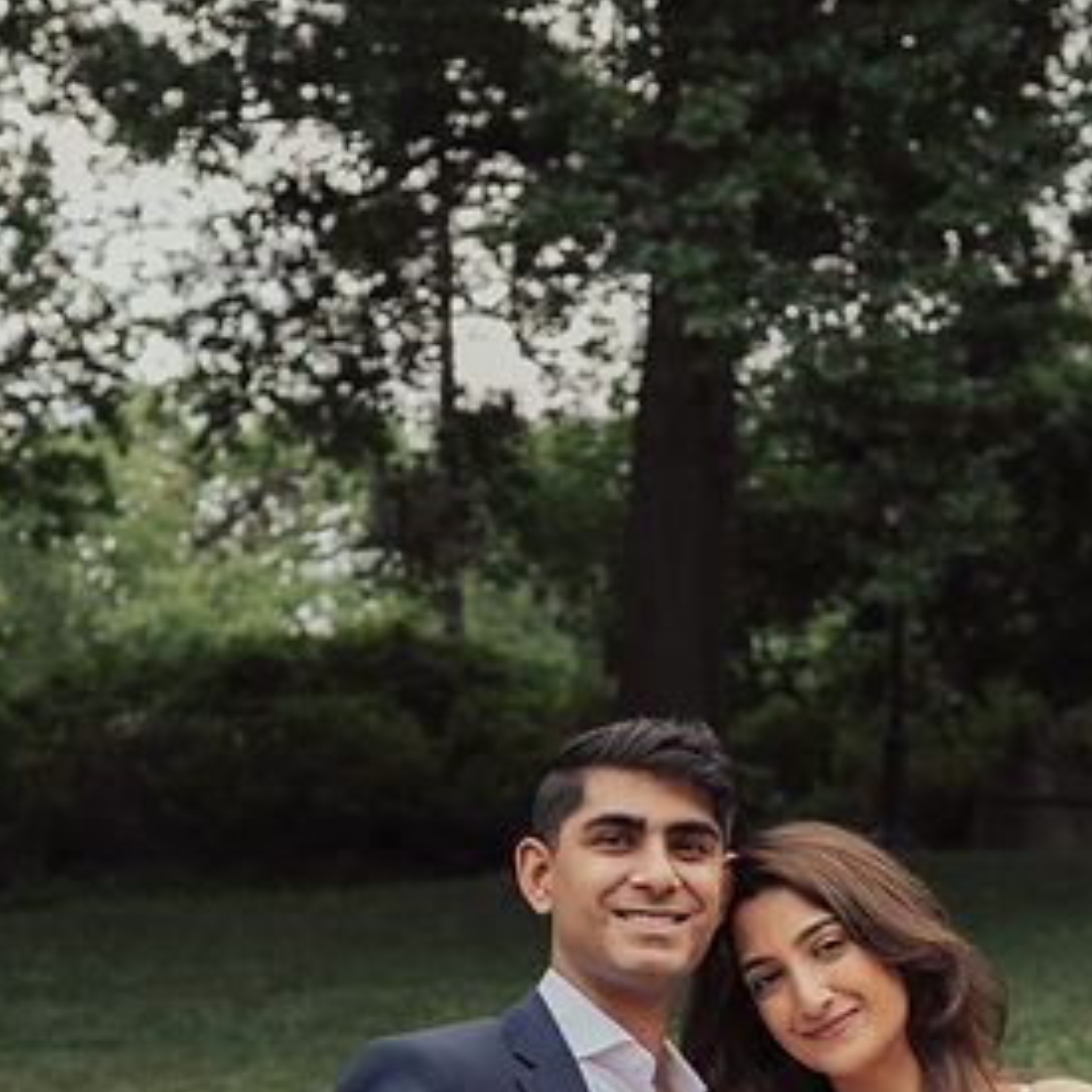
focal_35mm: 104
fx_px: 3712
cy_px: 1040
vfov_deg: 16.5
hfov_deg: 16.7
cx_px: 592
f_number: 3.2
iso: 500
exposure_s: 1/2000
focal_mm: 35
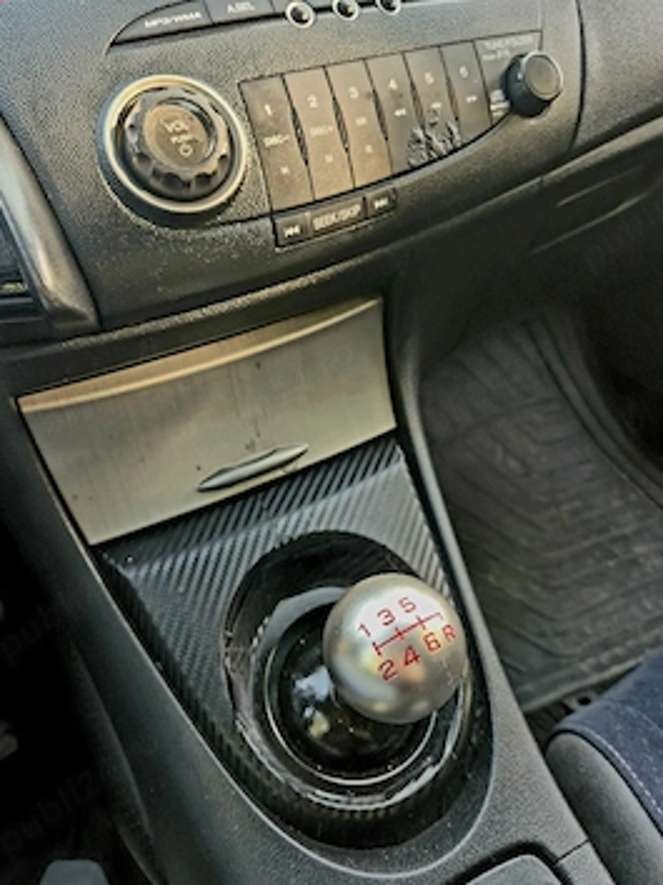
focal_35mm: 26
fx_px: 665
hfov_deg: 53.0
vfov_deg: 67.3
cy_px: 432
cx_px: 323
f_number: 1.8
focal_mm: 5.4
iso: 32
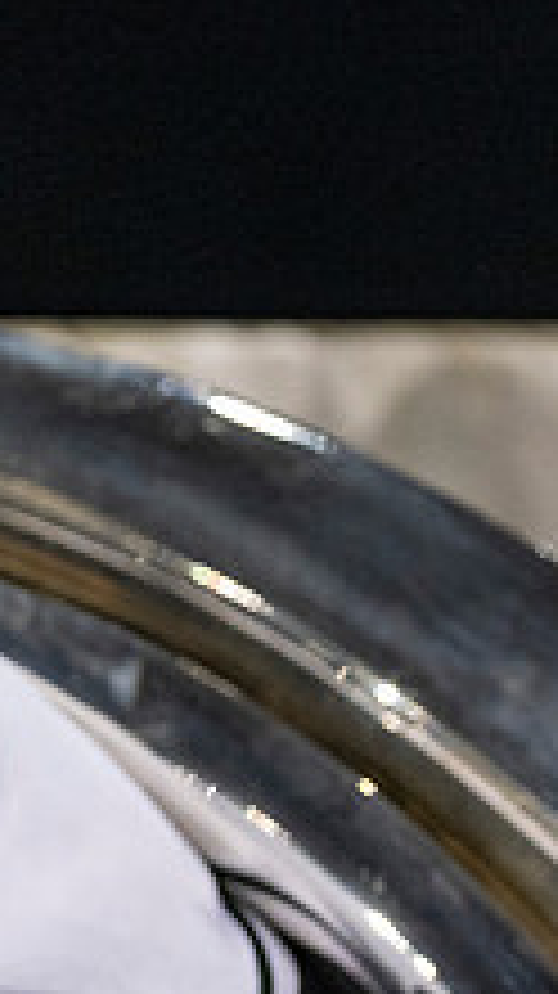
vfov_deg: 31.6
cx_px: -364
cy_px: 313
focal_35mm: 66
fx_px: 1739
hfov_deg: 16.1
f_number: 3.2
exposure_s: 1/500
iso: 2000
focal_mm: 24
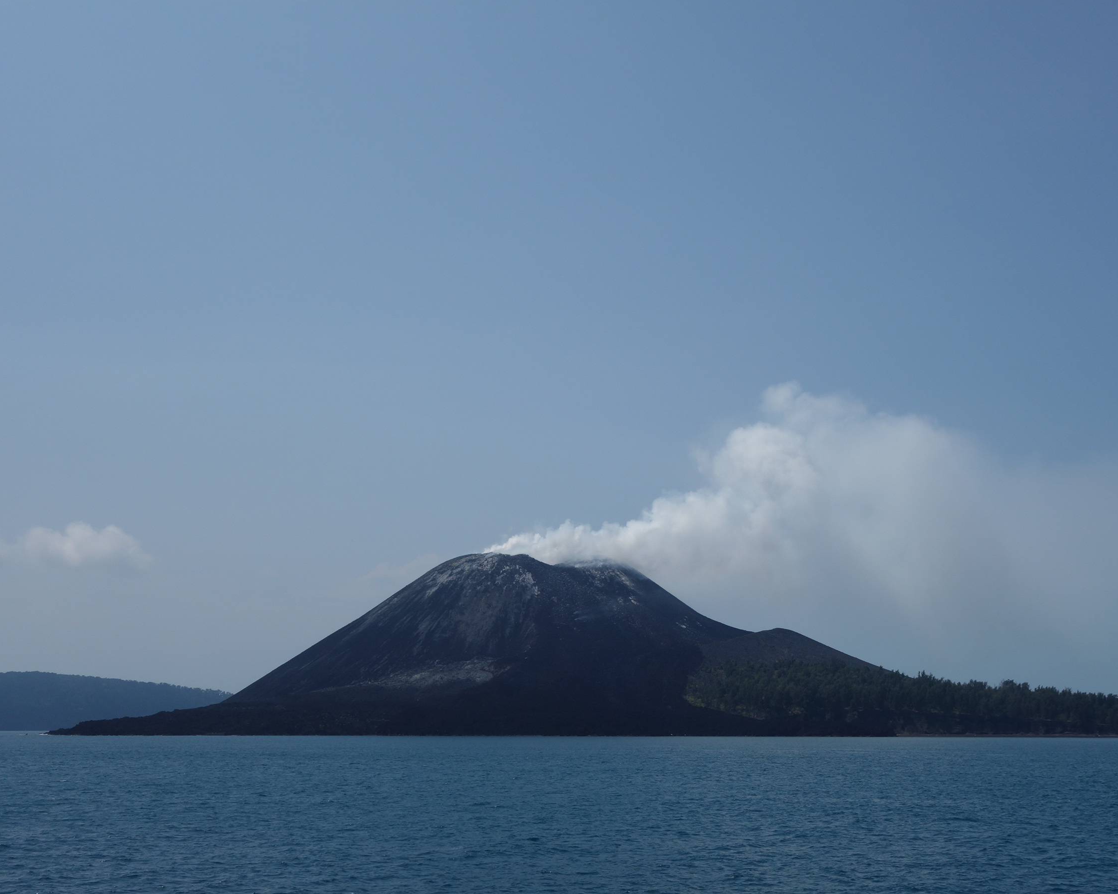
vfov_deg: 32.7
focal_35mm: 46
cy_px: 438
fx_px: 1522
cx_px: 596
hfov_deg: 40.3
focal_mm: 14.93
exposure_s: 1/800
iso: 125
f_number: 8
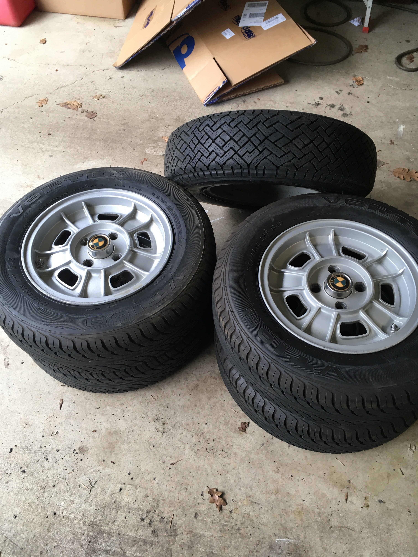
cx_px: 209
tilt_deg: -54.1
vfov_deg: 61.7
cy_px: 278
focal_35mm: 29
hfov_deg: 48.2
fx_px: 467
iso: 25
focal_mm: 4.15
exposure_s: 1/40
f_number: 2.2
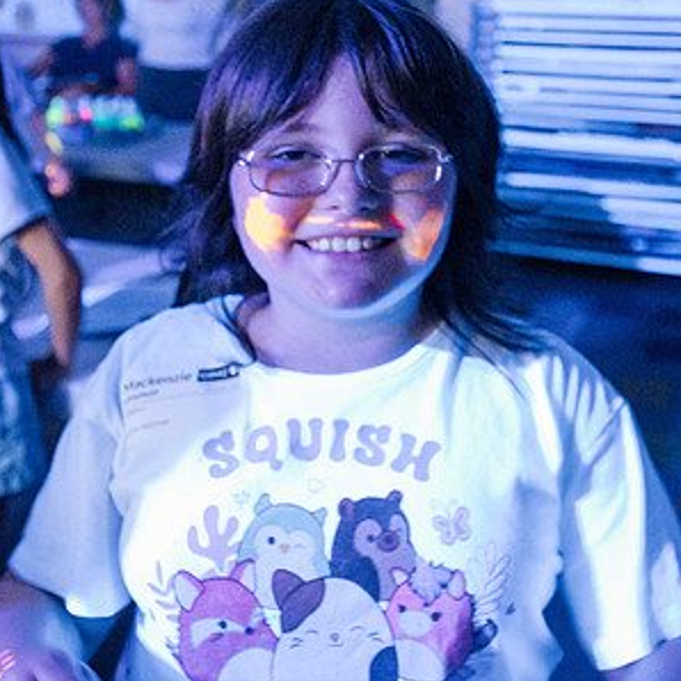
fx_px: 1046
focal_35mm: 47
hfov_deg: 36.1
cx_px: 328
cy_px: 242
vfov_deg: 35.8
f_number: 4
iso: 25600
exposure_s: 1/40
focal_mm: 27
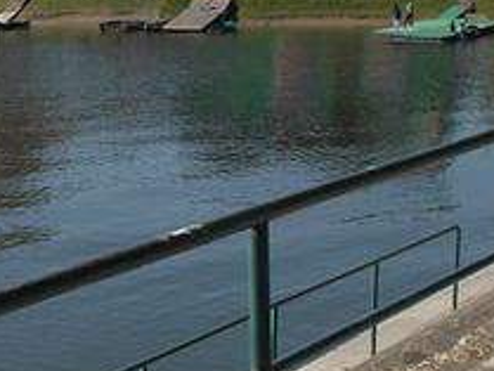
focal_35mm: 111
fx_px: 1585
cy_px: 85
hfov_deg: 16.6
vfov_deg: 13.3
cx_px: -165
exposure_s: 1/1000
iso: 80
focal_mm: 4.1
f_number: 3.3
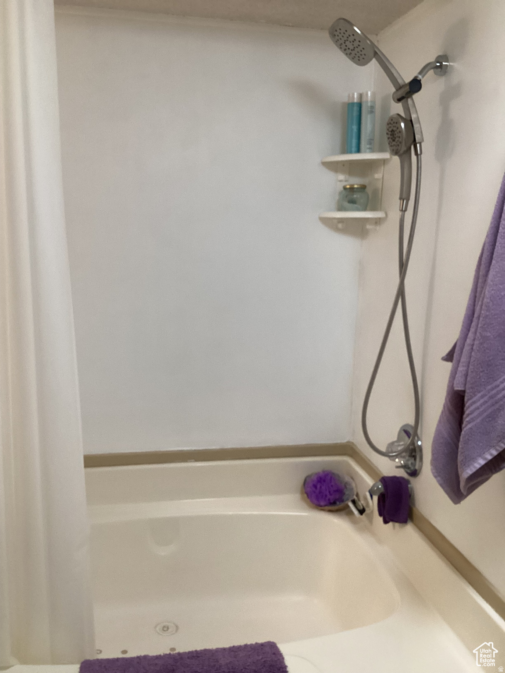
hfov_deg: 45.4
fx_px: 603
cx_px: 252
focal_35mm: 31
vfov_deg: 58.4
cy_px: 336
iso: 160
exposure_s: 1/60
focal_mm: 3.3
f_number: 2.4
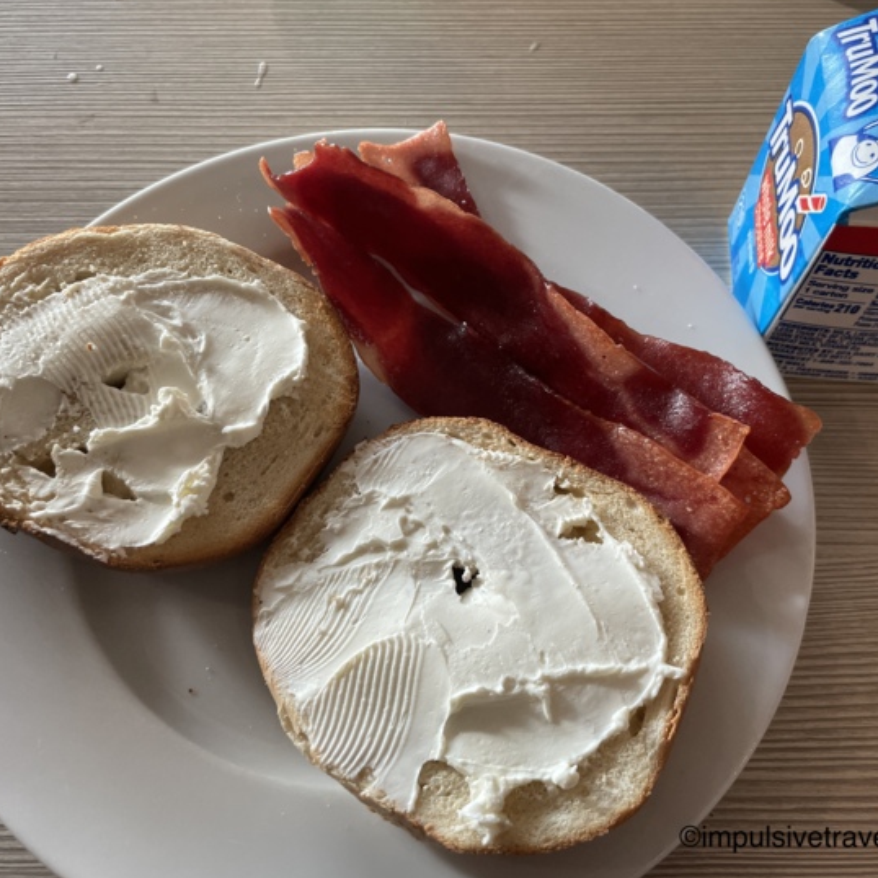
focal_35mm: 31
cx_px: 441
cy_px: 439
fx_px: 890
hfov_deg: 52.5
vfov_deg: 52.5
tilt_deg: -64.2
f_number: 1.6
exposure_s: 1/120
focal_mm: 4.2
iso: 100
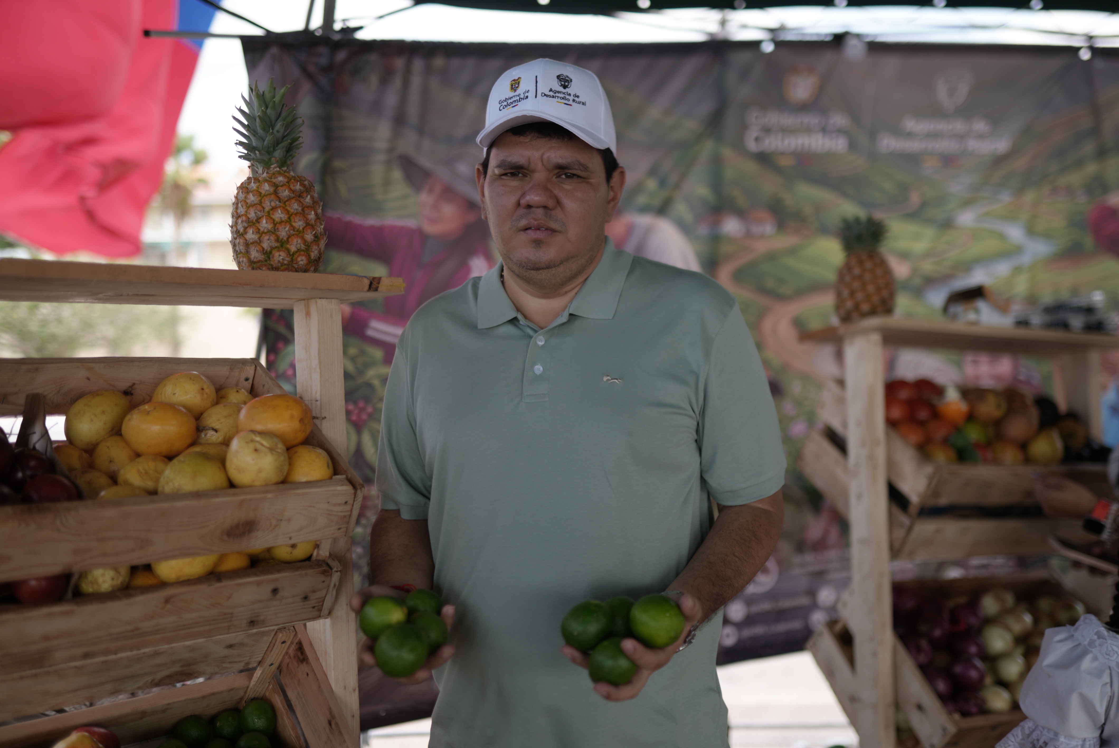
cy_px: 374
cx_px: 560
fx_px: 1088
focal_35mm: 35
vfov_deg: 37.9
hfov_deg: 54.4
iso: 125
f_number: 1.4
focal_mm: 35
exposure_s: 1/2000
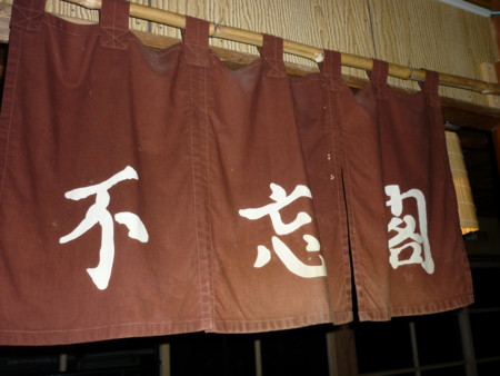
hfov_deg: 55.3
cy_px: 188
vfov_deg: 43.0
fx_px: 477
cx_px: 250
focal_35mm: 33
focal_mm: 5.5
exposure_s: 1/125
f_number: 2.8
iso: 100
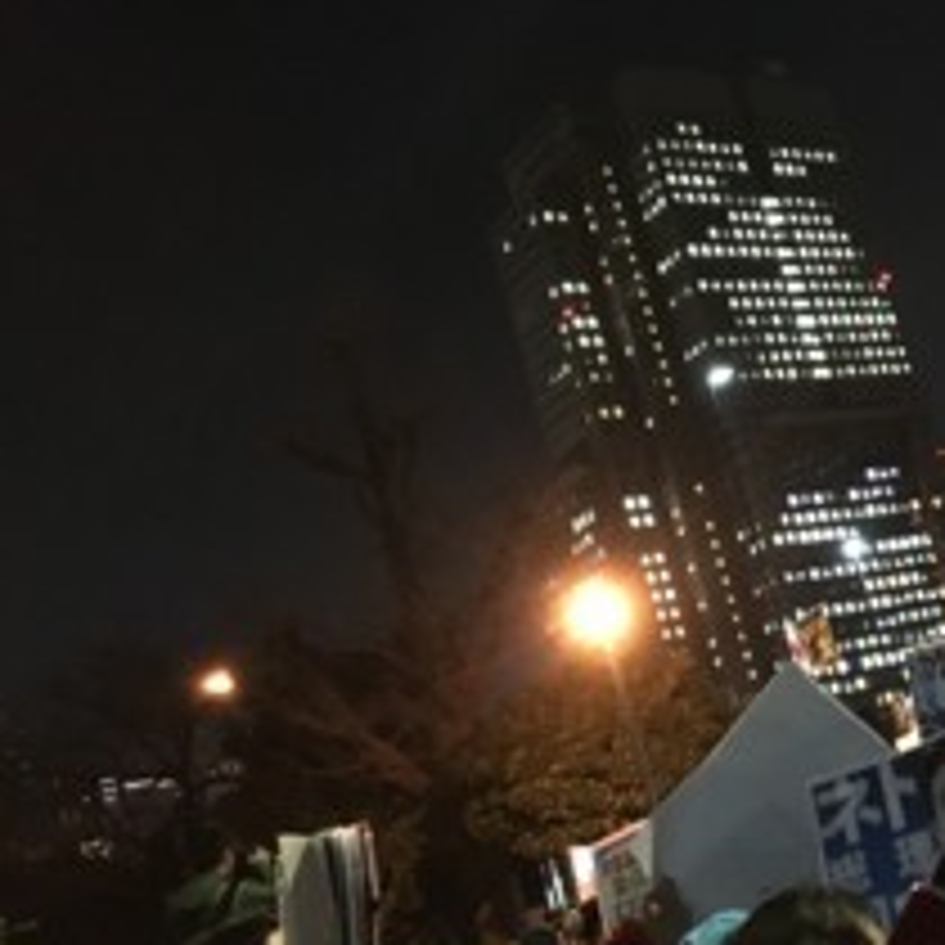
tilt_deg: +11.1
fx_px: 1699
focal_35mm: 55
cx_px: 832
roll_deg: +16.9
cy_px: 590
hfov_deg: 29.9
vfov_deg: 31.0
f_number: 2.2
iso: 640
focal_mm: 4.15
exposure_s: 1/15
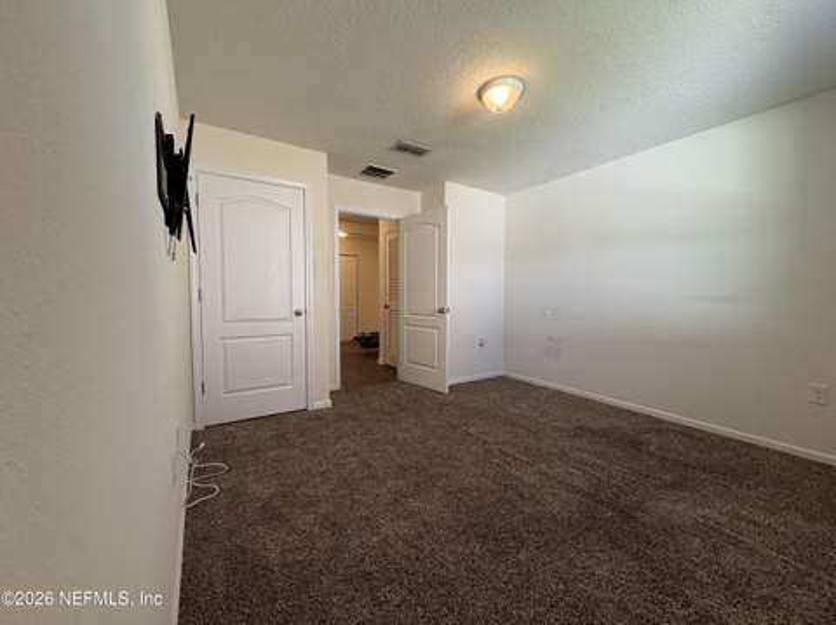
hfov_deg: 102.1
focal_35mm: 14
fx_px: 338
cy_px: 312
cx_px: 418
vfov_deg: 85.6
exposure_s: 1/60
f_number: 2.2
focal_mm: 2.22
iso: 160
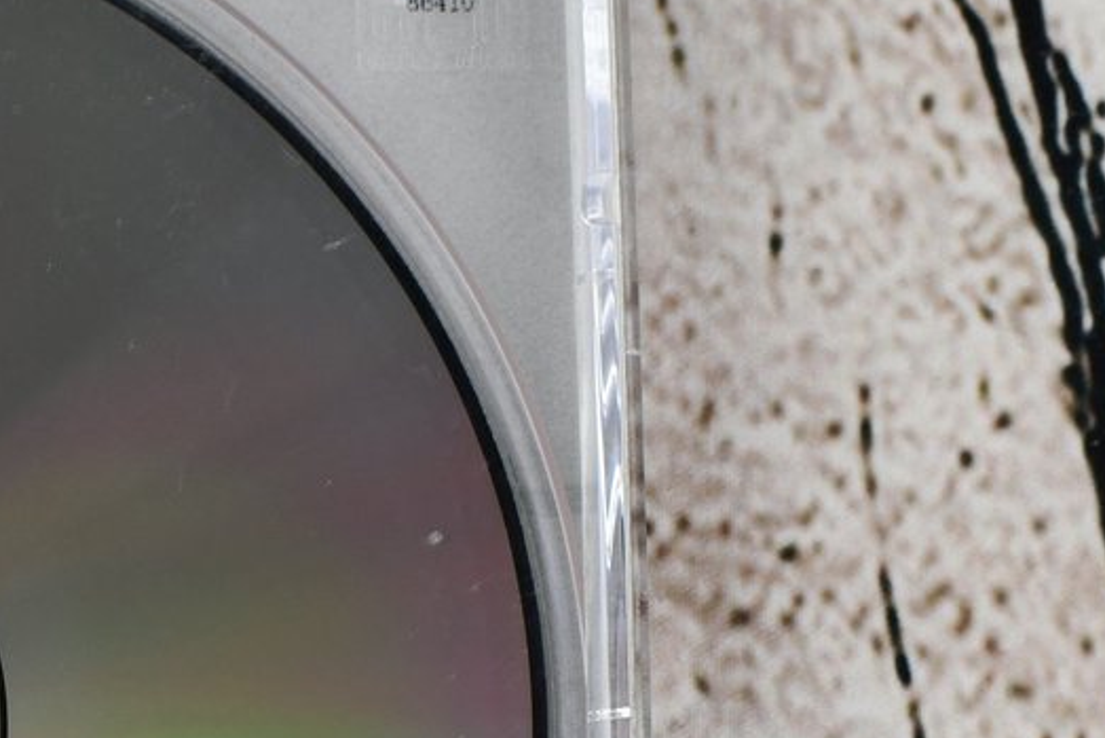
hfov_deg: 13.3
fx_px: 4574
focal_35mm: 149
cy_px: 734
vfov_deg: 9.2
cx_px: -330
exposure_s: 1/250
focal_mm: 35
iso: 400
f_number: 4
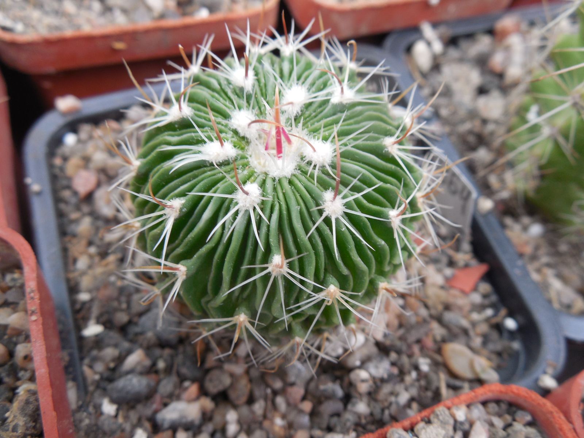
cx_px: 292
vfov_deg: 45.4
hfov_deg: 58.4
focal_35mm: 31
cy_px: 219
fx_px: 523
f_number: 3.6
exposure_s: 1/40
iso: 125
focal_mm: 5.6
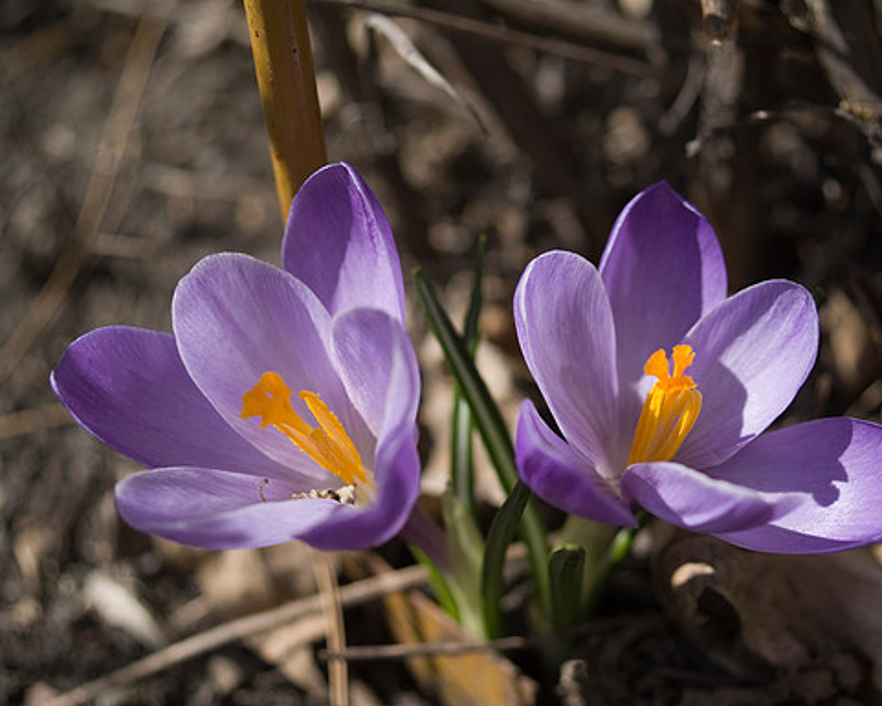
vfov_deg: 29.7
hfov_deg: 36.6
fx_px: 1332
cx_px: 515
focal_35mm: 51
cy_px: 352
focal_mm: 30
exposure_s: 1/2500
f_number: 3.5
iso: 200
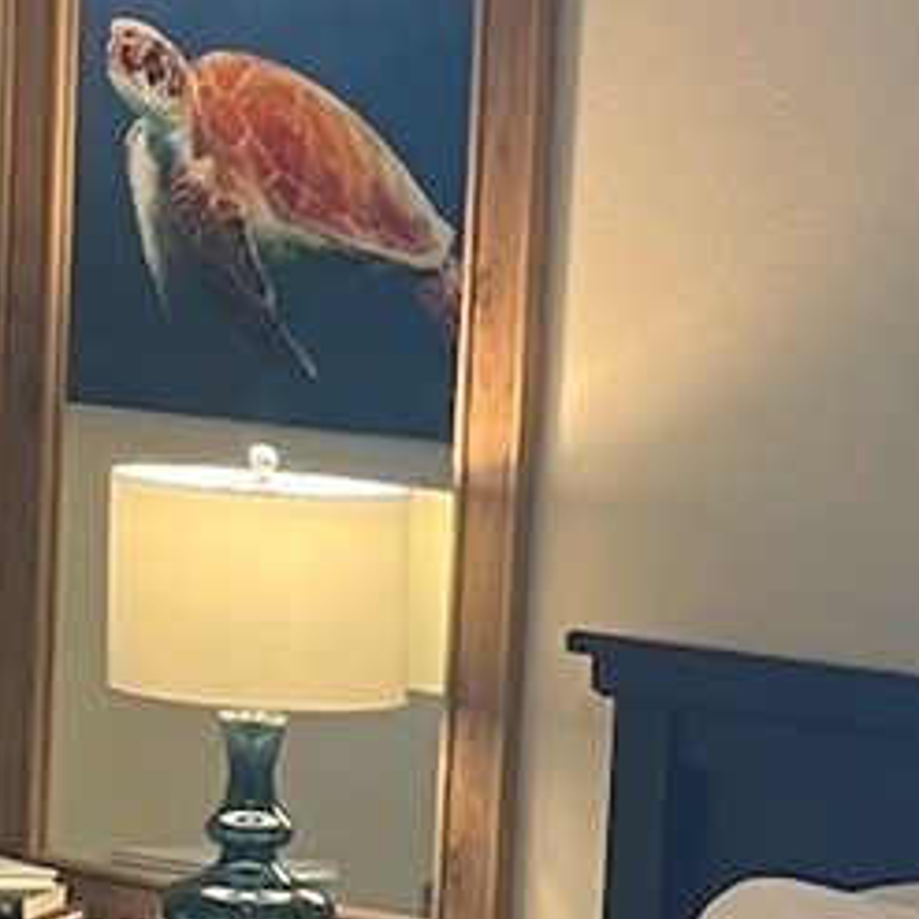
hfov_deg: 11.1
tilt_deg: -9.3
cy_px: 1306
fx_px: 4475
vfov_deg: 11.3
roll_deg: -5.2
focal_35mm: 149
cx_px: 1511
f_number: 1.6
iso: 250
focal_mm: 4.2
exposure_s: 1/60
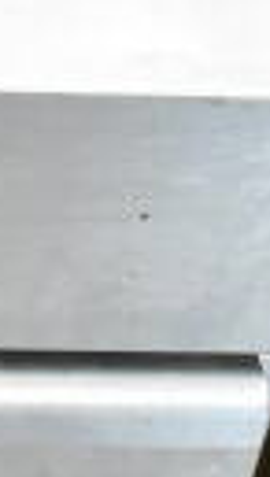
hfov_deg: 5.0
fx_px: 2961
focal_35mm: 234
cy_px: -159
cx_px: -555
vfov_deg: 9.1
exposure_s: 1/60
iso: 1600
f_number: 4
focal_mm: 21
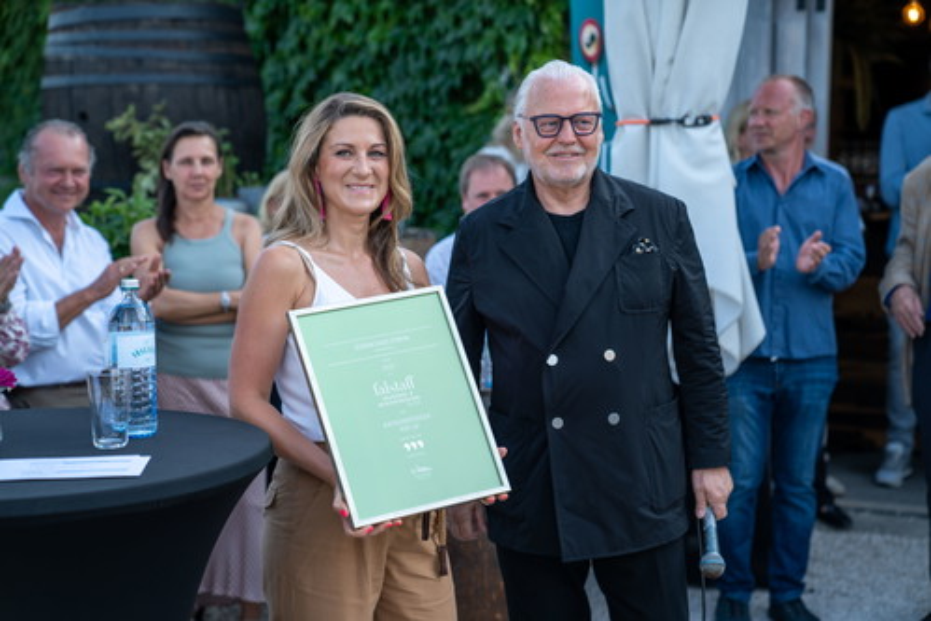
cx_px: 466
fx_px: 1811
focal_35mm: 70
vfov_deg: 19.5
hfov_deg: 28.8
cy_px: 310
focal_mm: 70
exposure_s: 1/500
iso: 100
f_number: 2.8
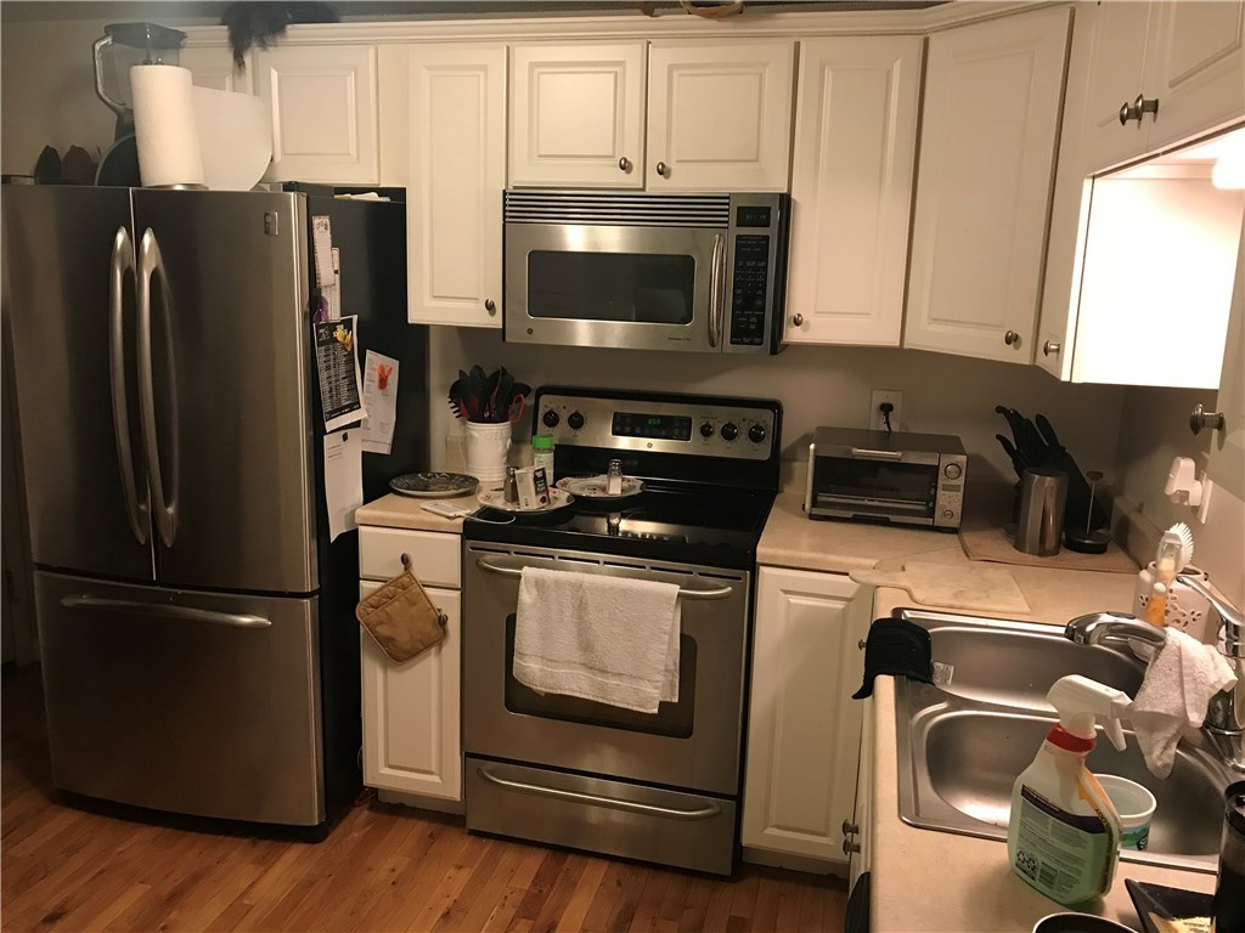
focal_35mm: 28
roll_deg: -1.7
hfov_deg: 63.4
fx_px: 1007
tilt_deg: -9.7
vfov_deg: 49.7
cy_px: 466
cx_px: 622
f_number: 1.8
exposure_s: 1/15
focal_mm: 3.99
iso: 64
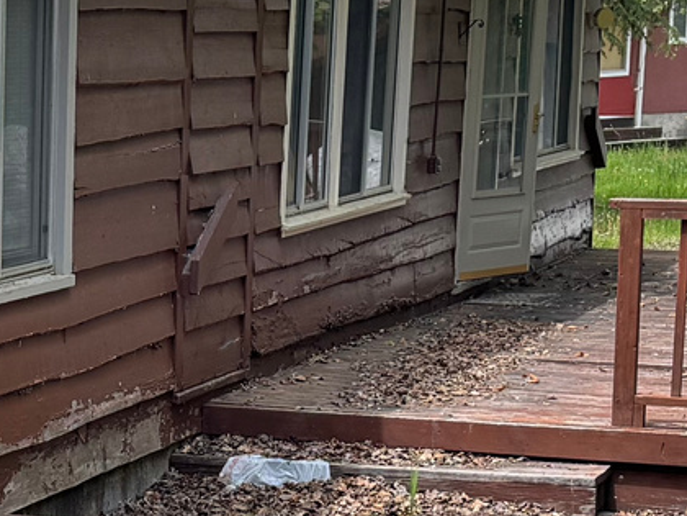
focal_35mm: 117
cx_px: -376
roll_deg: +1.3
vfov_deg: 12.5
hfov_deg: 15.4
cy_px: 480
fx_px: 2322
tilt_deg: -9.7
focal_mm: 6.76
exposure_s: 1/864
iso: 80
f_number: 1.78
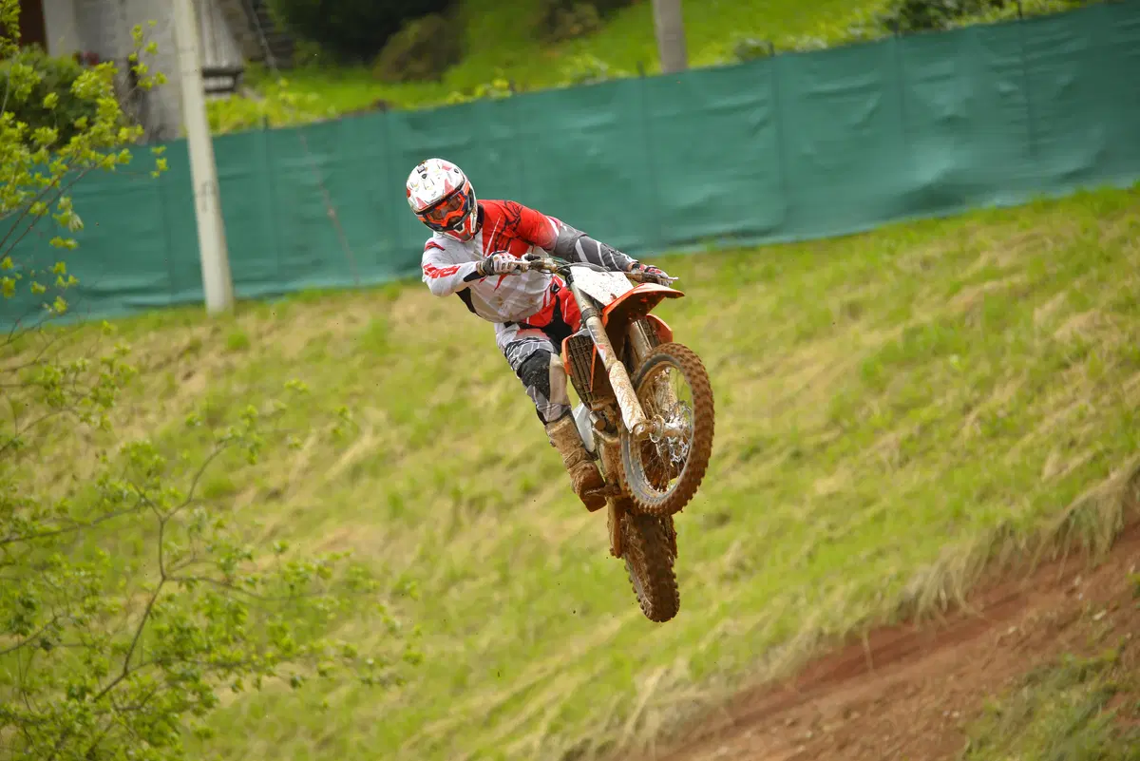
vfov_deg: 3.6
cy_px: 380
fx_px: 12037
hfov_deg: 5.4
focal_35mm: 380
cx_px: 570
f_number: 6.3
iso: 500
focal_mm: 380
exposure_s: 1/800
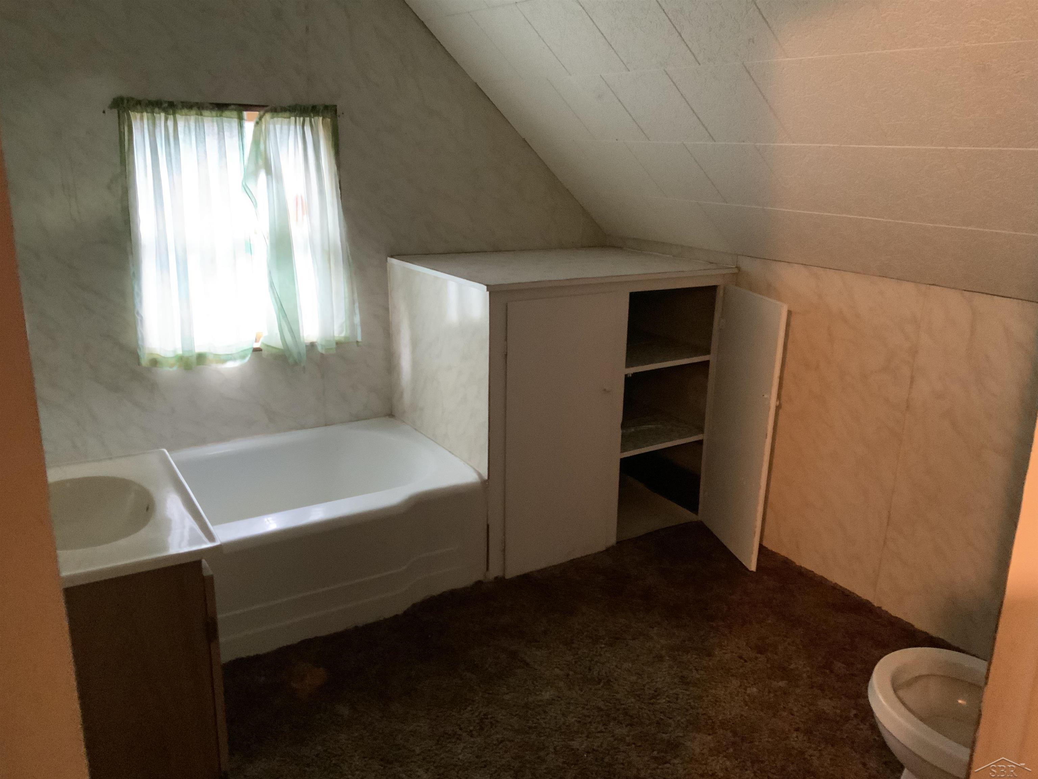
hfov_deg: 61.7
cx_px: 519
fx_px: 870
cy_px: 390
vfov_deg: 48.2
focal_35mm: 29
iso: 500
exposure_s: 1/30
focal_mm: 3
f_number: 1.8
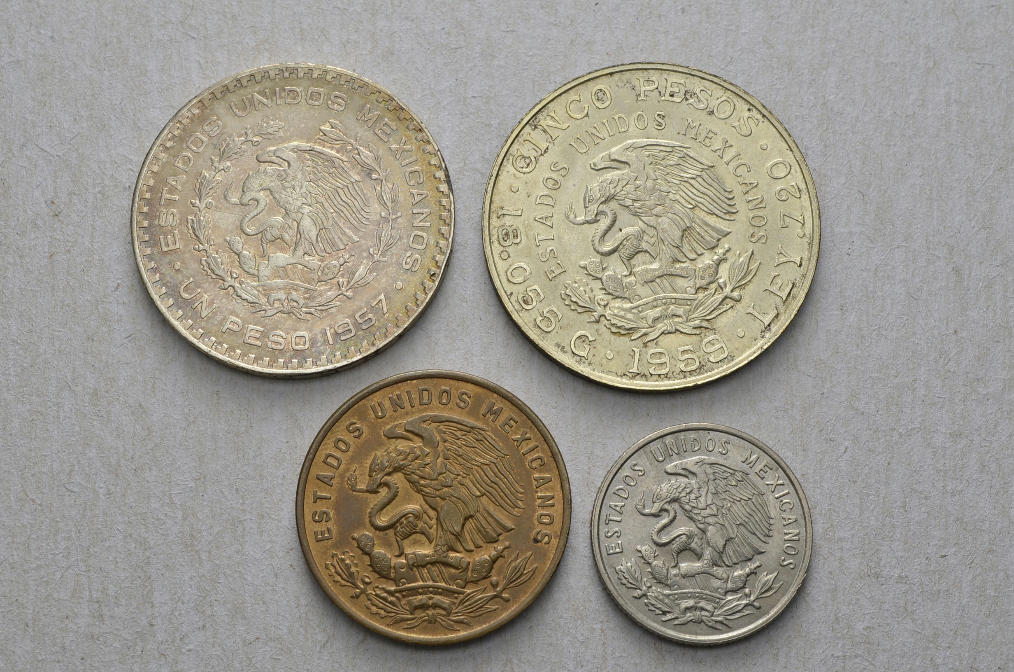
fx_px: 1771
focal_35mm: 63
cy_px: 336
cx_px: 507
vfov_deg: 21.5
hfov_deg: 32.0
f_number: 14
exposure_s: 1/250
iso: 400
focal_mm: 42
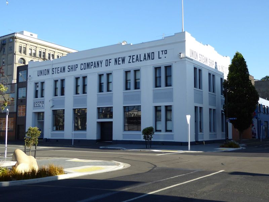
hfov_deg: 44.8
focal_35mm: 42
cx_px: 134
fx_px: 326
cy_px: 101
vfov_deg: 34.3
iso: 80
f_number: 3.8
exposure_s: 1/320
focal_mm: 7.2
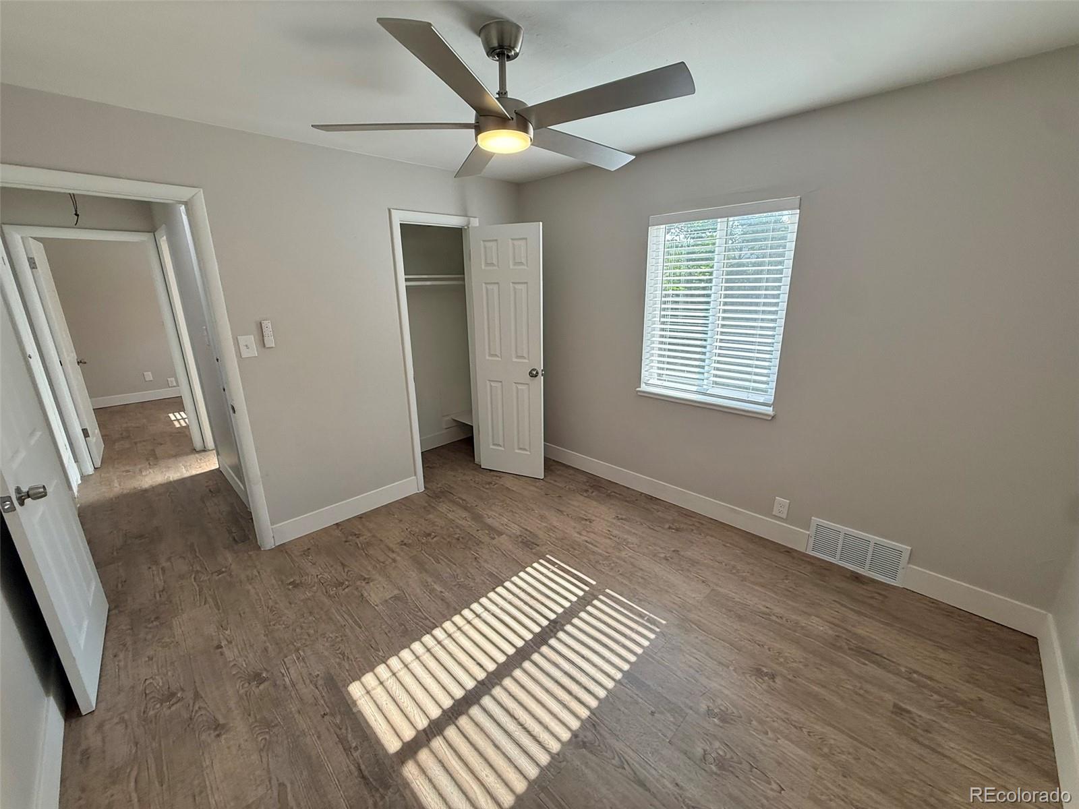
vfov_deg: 85.7
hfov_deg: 102.1
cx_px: 540
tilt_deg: -15.0
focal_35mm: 14
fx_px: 436
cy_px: 404
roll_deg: +1.1
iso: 64
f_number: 2.2
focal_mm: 2.22
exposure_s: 1/140
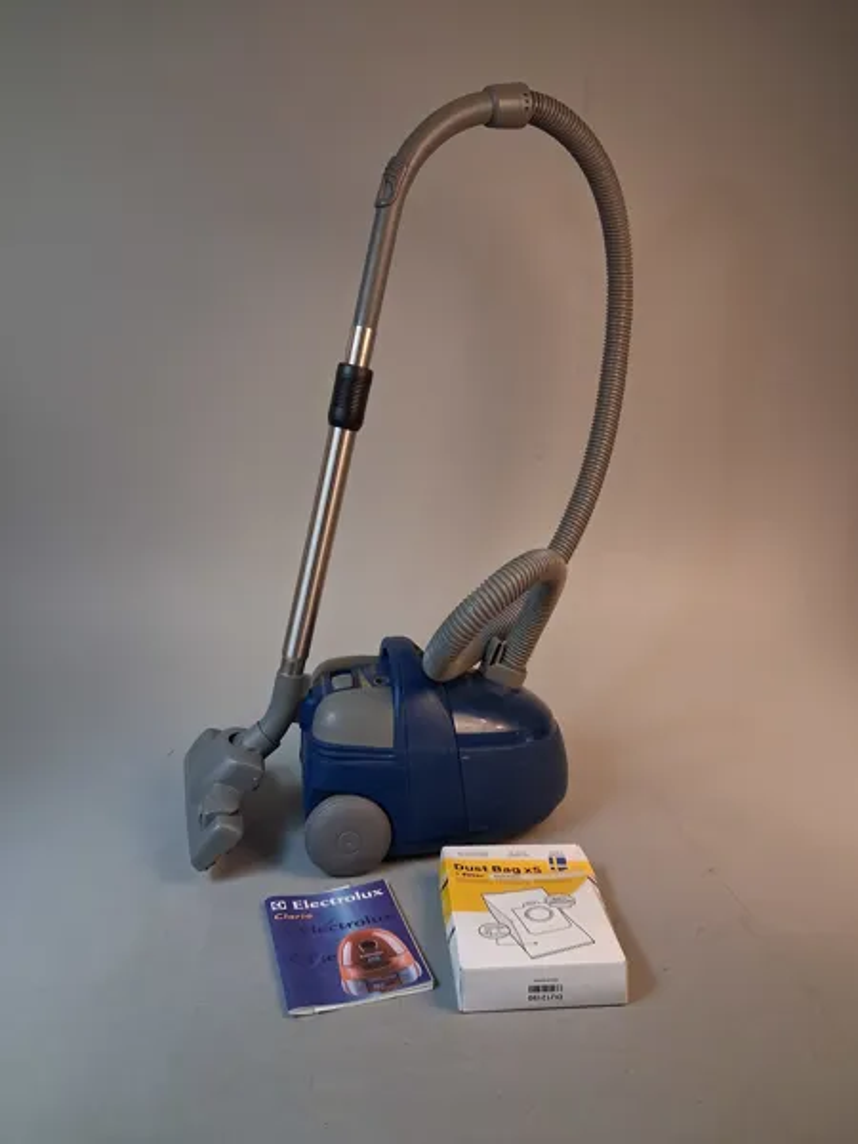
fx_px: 892
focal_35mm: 27
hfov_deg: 51.4
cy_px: 572
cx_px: 429
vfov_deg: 65.3
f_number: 1.8
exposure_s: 1/50
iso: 250
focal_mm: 4
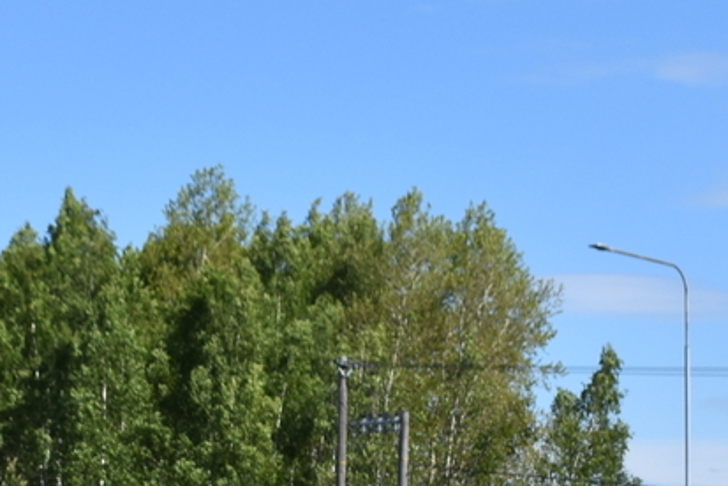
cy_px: 880
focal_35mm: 147
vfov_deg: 8.9
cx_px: 303
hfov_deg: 14.0
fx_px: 2974
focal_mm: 25
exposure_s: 1/750
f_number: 9.5
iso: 200
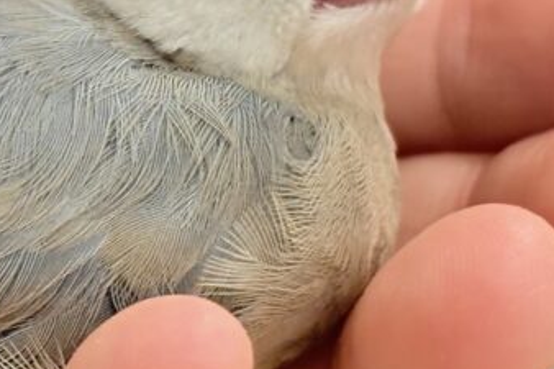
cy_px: 236
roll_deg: -10.5
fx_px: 2953
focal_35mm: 192
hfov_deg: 10.7
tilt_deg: -7.4
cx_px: 179
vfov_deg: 7.1
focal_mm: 5.96
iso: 100
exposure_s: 1/100
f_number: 1.6
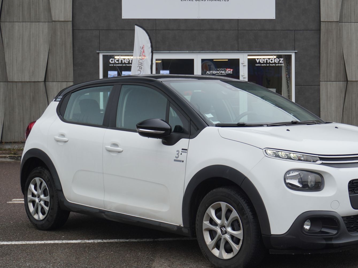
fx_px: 714
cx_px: 229
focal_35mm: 69
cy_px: 119
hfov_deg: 28.0
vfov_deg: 21.3
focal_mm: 32
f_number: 5
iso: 100
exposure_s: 1/50
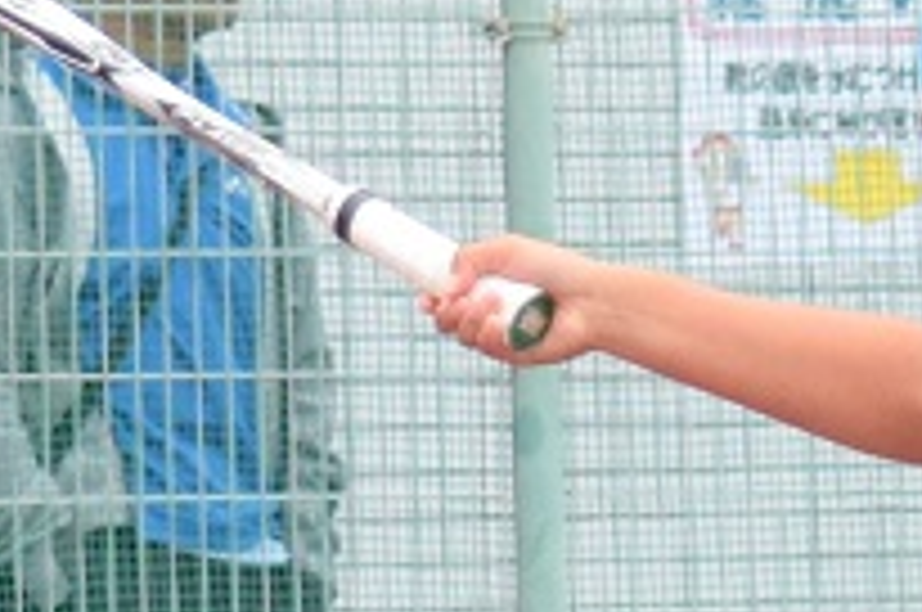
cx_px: 1250
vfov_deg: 2.6
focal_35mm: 527
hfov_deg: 3.9
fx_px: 13476
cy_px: 981
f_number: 4.5
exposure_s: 1/1600
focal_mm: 72
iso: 1250
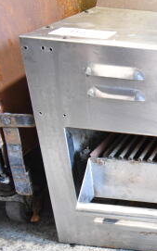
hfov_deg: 17.2
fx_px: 425
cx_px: 280
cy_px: 153
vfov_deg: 32.9
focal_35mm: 62
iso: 2000
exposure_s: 1/30
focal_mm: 18
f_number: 3.5
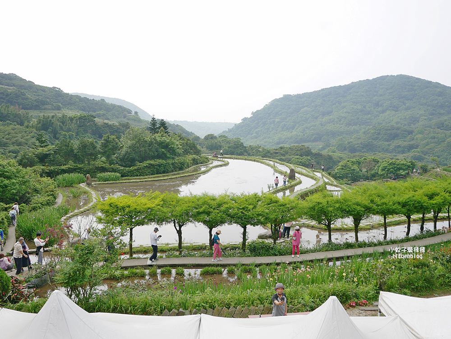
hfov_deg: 63.4
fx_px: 365
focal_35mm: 28
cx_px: 226
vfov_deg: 49.8
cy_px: 170
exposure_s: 1/1000
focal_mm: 14
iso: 200
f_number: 3.5
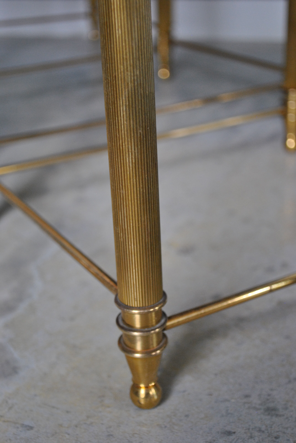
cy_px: 222
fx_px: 738
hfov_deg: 22.7
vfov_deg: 33.4
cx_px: 148
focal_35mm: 60
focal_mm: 40
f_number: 5.3
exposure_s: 1/30
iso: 560
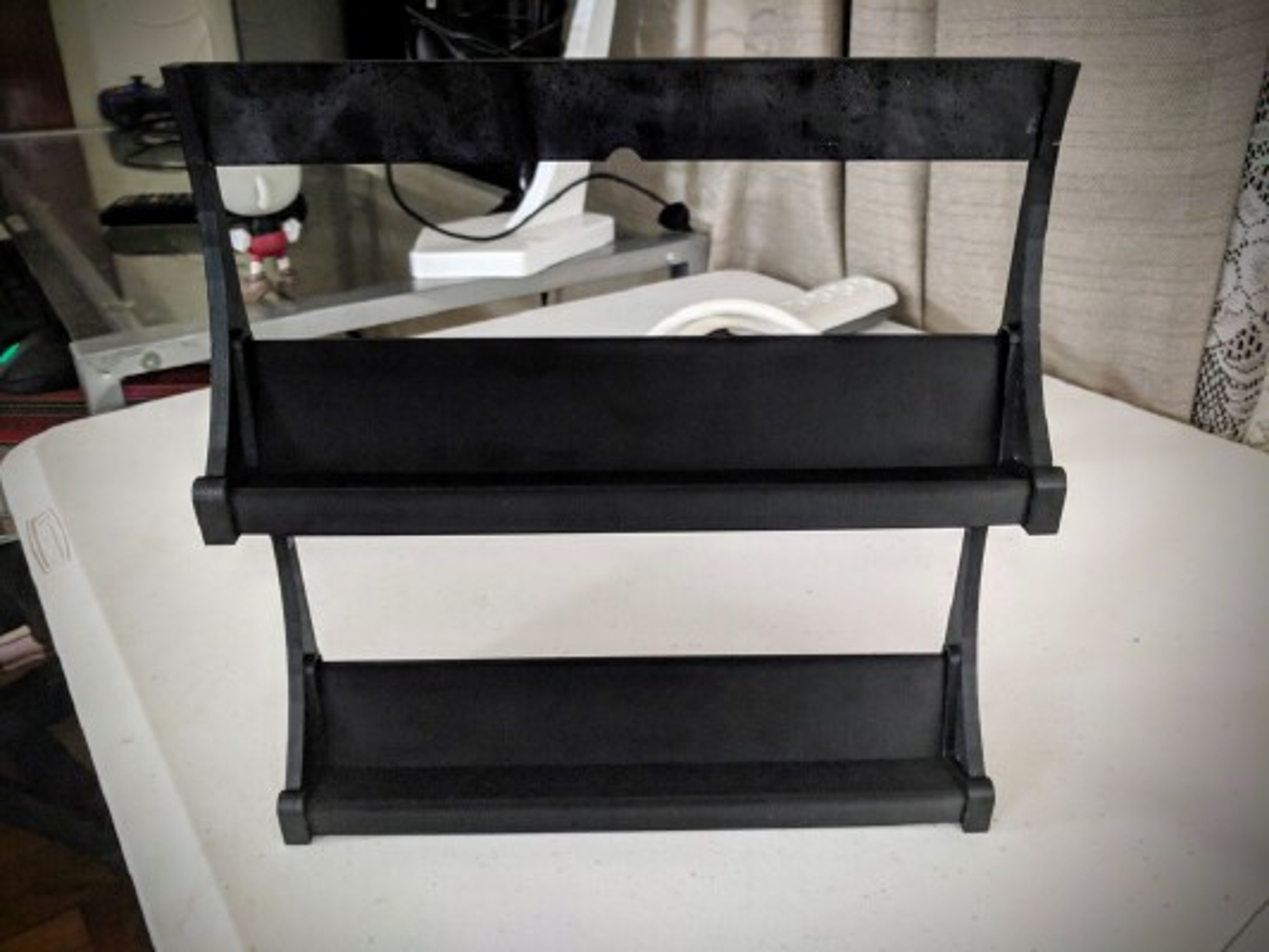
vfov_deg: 53.1
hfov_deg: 67.3
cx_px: 634
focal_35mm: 26
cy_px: 476
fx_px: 953
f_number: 2
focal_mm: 4.67
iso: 1308
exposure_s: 1/15
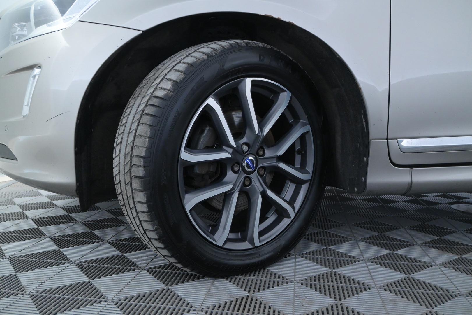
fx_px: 423
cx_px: 236
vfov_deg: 40.8
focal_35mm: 32
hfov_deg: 58.3
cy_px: 158
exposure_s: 1/100
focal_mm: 21.5
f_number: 5
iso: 2500
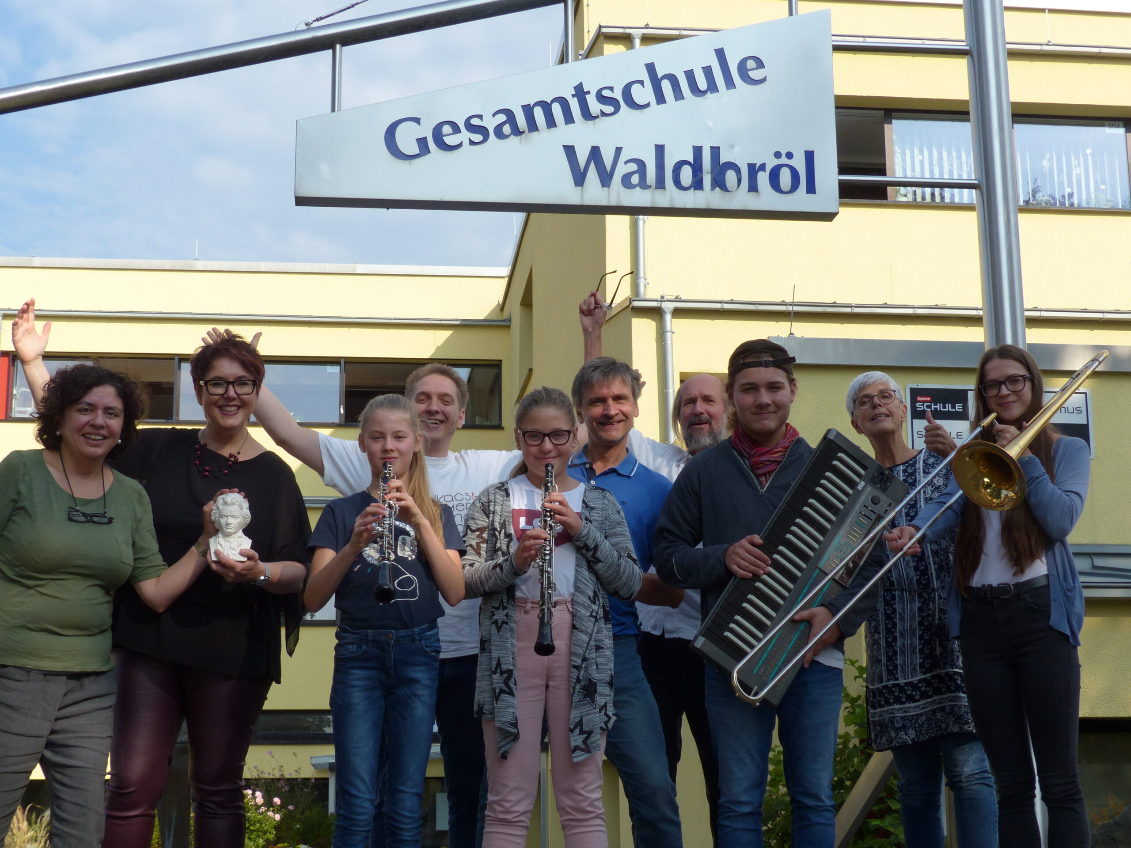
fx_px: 1797
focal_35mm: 55
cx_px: 566
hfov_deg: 34.9
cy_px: 424
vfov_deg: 26.6
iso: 100
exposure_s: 1/800
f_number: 4
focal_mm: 9.9
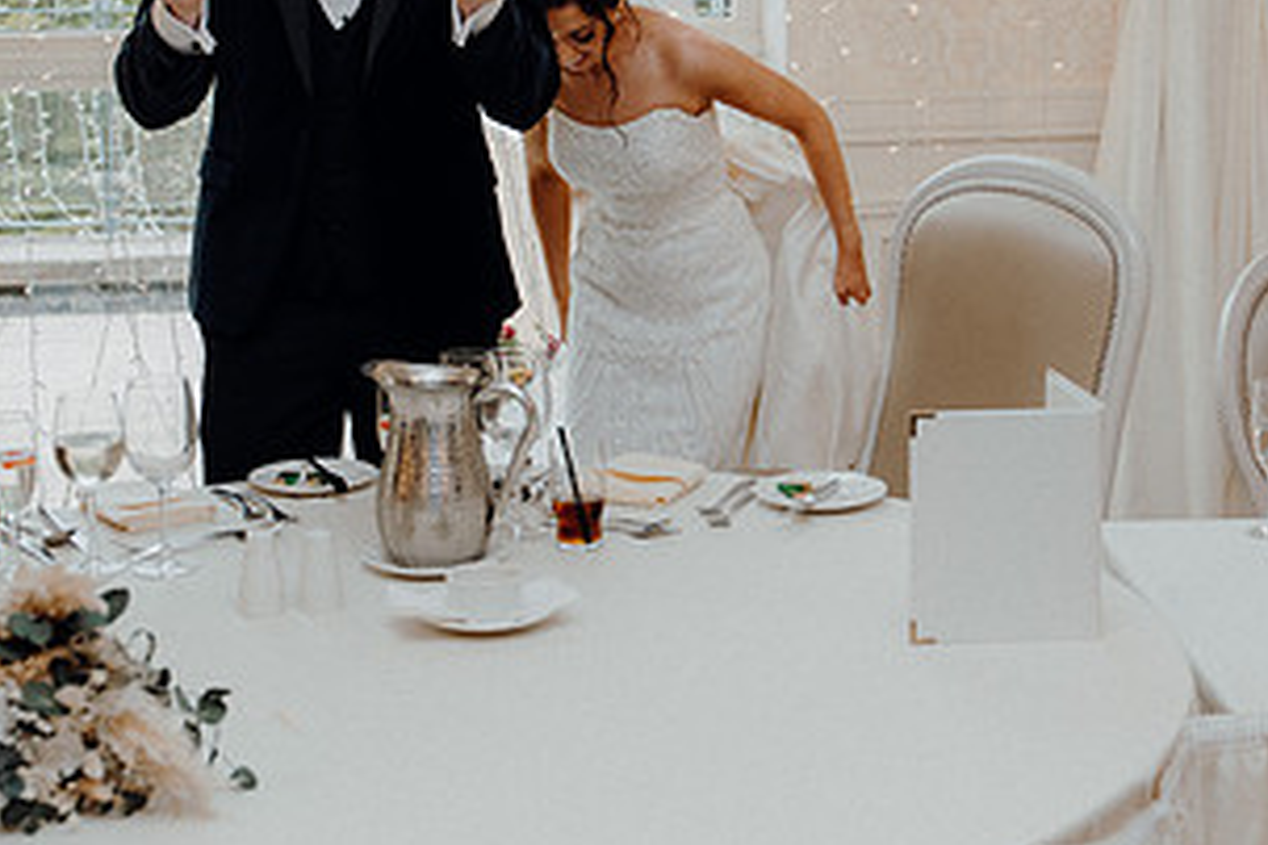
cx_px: 657
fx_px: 2289
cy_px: 236
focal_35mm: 65
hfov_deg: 31.0
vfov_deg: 20.8
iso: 800
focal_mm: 34
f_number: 3.5
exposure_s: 1/160
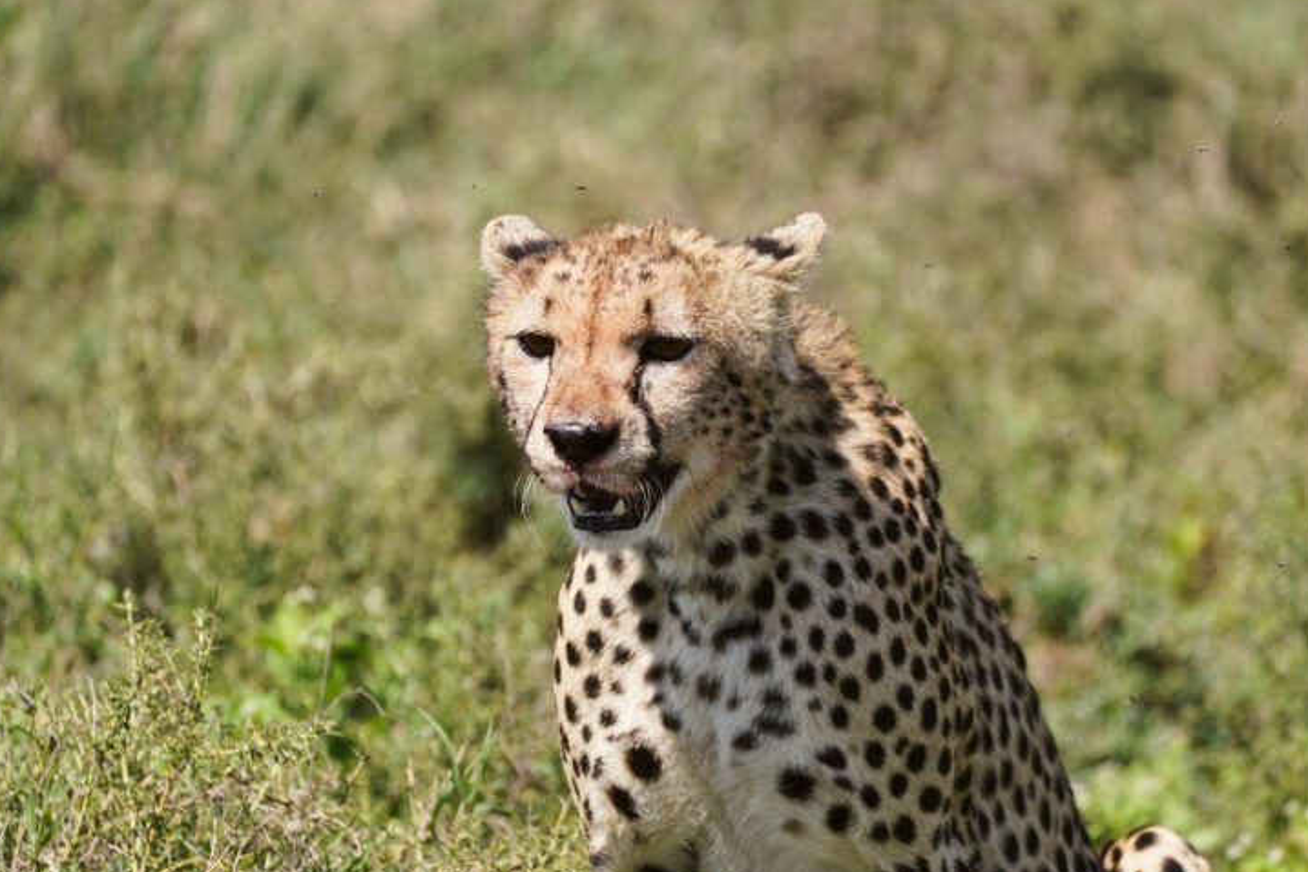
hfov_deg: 3.6
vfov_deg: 2.4
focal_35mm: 571
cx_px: 706
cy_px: 441
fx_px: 20745
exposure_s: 1/1250
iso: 320
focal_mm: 400
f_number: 5.6
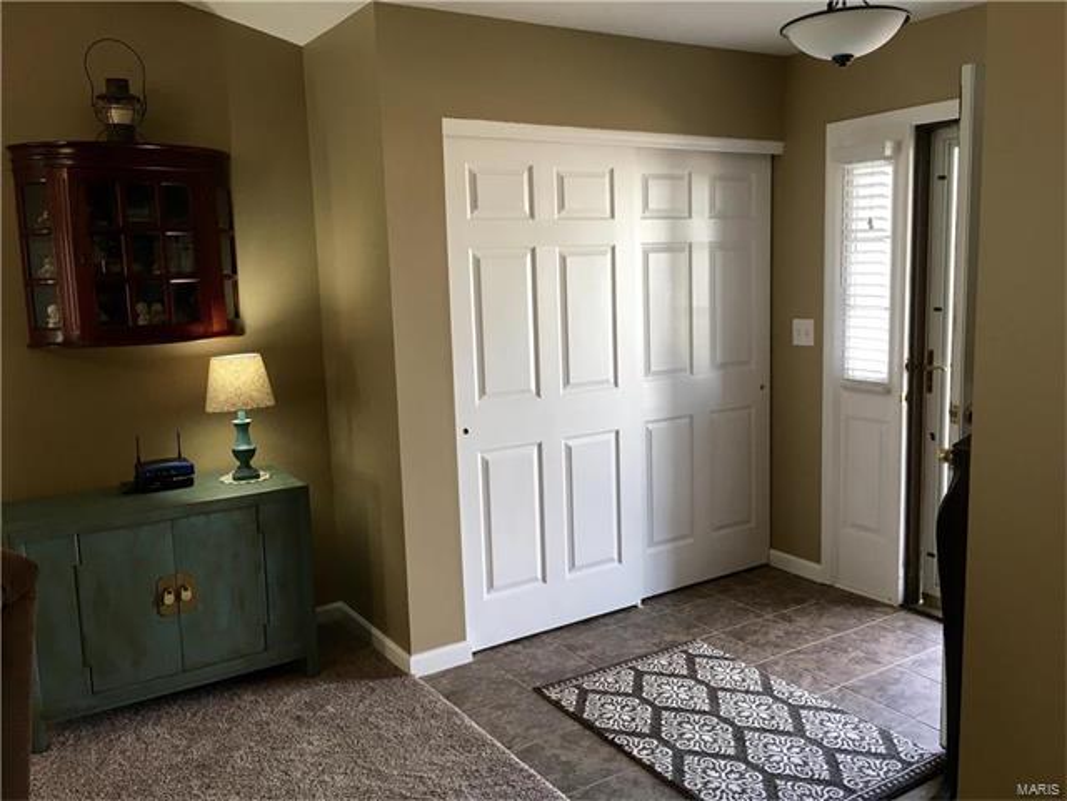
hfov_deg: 61.7
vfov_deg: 48.2
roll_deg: +2.1
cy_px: 400
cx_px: 534
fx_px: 894
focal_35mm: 29
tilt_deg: -8.5
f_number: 2.2
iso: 32
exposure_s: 1/30
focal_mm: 4.15
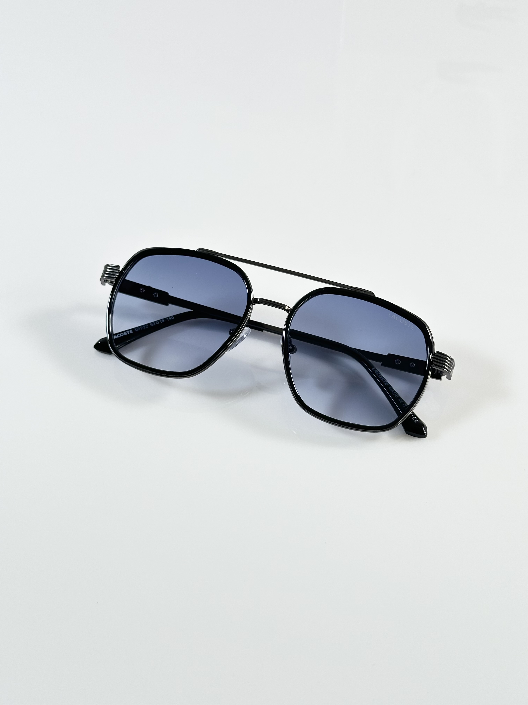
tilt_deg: -49.1
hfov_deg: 30.3
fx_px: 976
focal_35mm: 48
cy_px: 352
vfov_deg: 39.7
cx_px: 264
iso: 64
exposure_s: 1/100
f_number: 1.78
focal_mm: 6.86
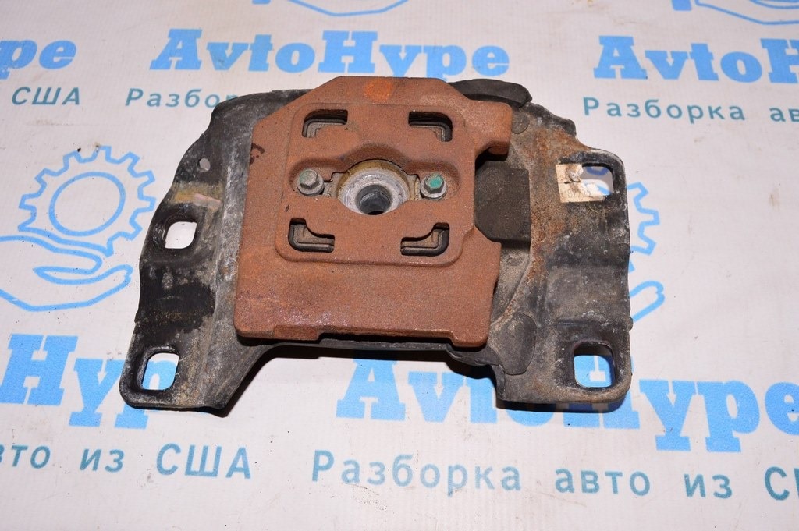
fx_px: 699
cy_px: 266
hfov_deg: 59.5
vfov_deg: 41.6
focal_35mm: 32
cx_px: 400
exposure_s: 1/200
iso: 1600
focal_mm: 21
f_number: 8
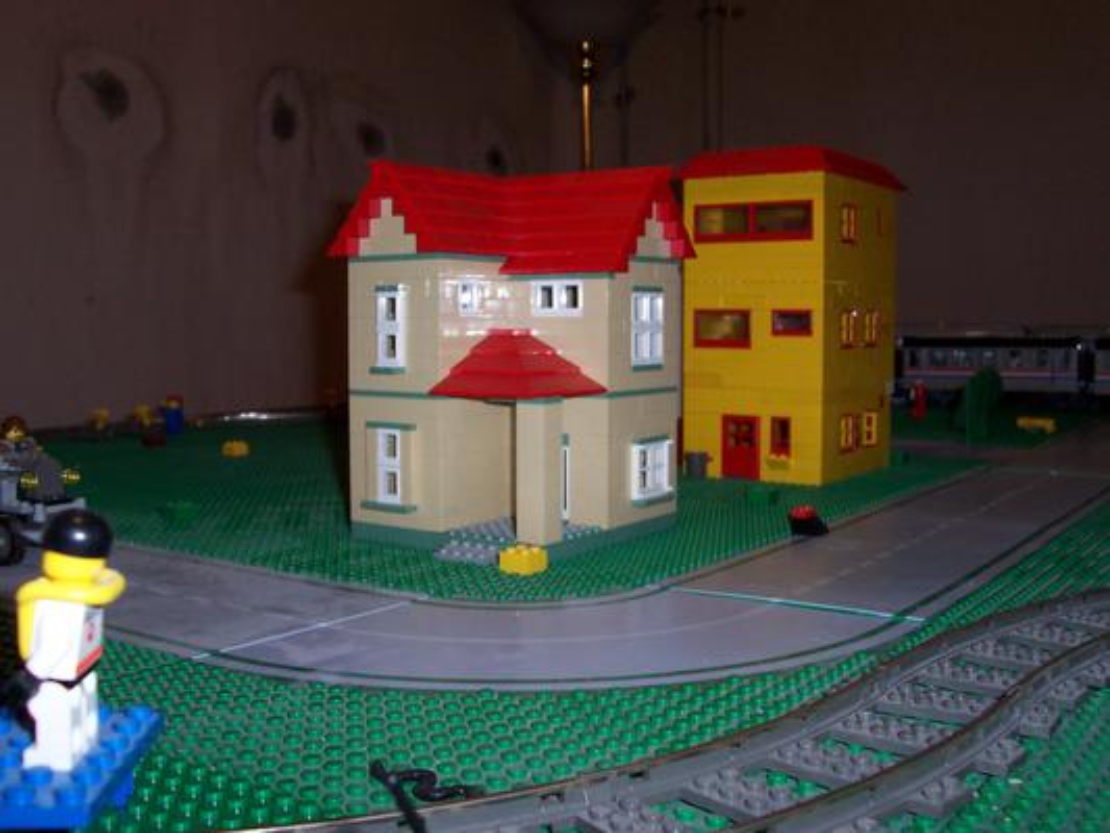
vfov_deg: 38.7
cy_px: 416
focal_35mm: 37
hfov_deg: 50.1
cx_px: 555
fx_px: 1187
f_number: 2.8
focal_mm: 5.6
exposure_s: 1/60
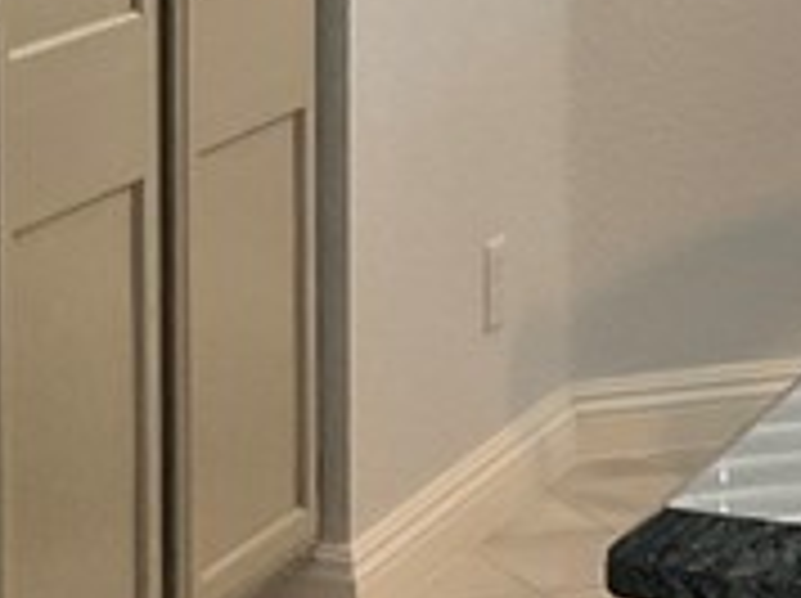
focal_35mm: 167
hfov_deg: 11.7
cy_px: -144
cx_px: -36
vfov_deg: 8.8
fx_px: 3859
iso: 125
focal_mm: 3
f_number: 1.8
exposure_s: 1/60
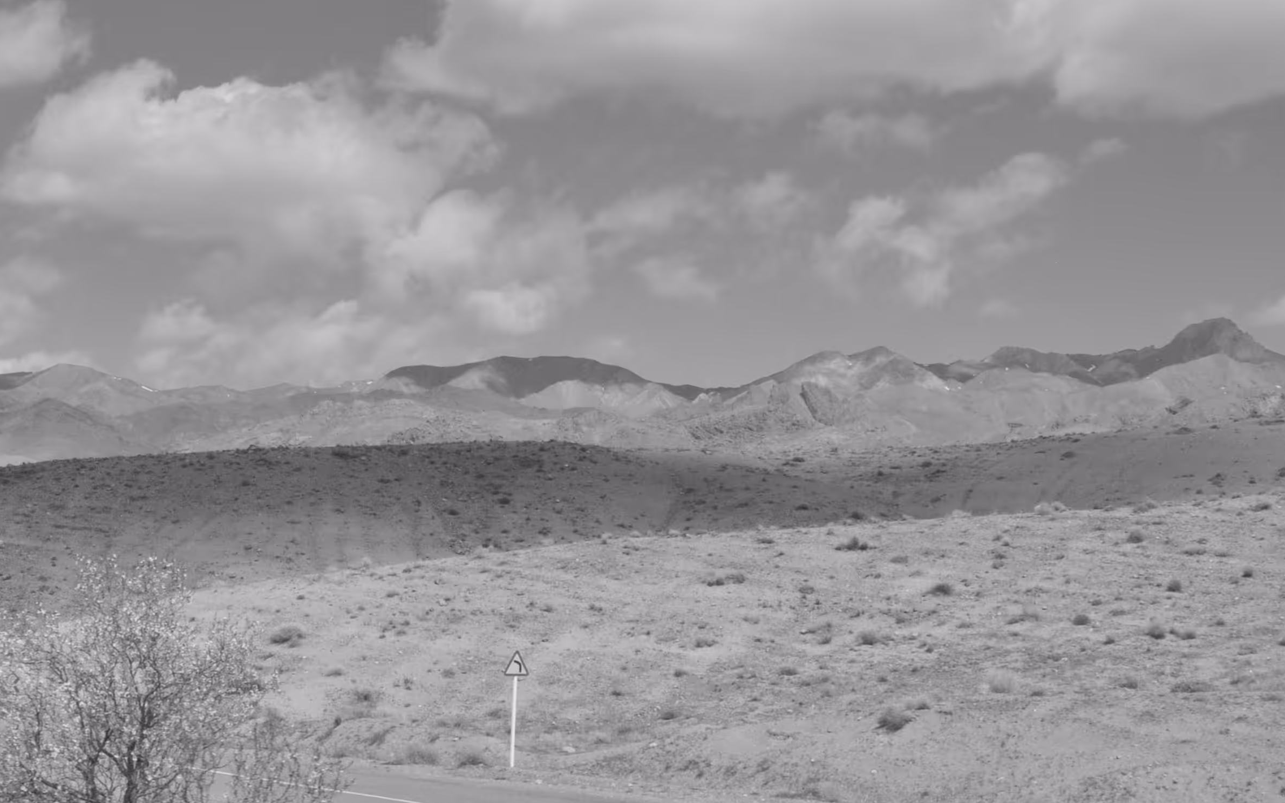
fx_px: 2697
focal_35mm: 77
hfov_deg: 26.0
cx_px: 144
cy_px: 388
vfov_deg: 16.9
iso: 400
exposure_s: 1/320
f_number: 18
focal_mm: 28
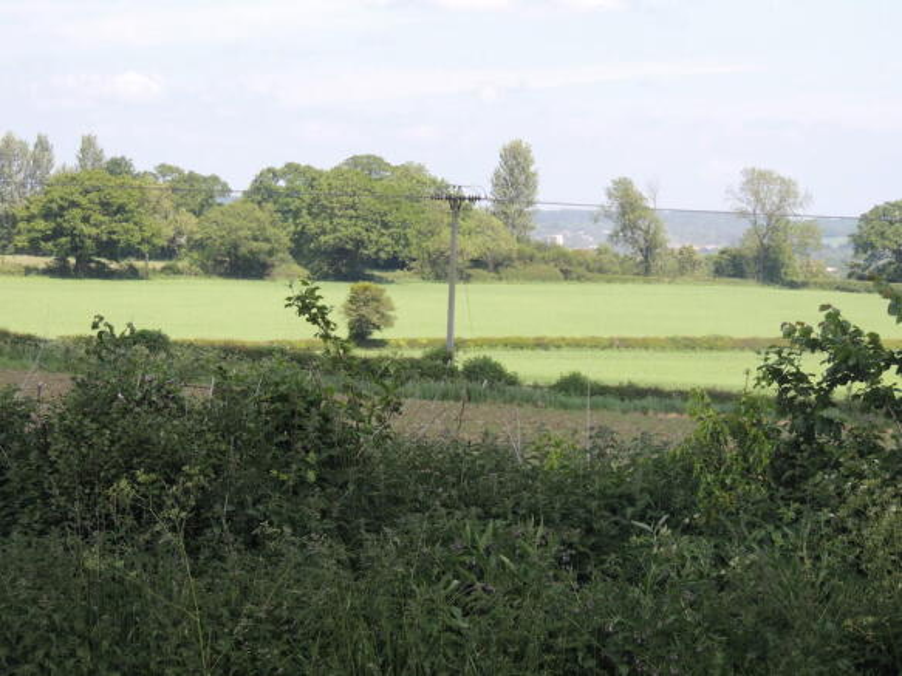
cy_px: 338
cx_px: 451
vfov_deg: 10.2
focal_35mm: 145
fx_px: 3778
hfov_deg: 13.6
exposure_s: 1/320
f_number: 4.4
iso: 100
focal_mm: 25.8
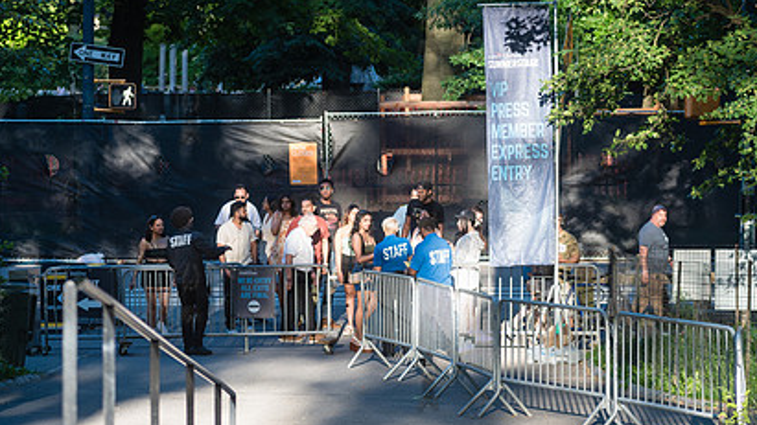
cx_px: 427
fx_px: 2970
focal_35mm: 148
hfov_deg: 14.5
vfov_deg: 8.2
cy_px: 201
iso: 400
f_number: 3.5
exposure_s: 1/400
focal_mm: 100
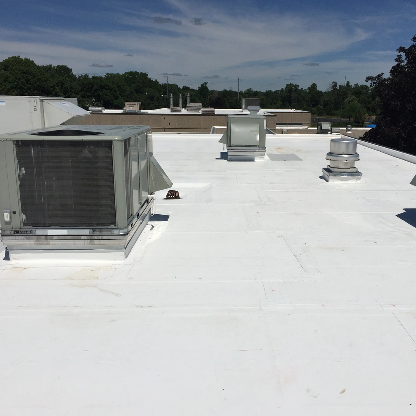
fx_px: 476
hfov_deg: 47.1
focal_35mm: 35
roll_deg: -0.8
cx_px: 234
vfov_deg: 47.2
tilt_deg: -11.8
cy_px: 211
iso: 32
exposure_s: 1/9901
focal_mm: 4.15
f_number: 2.2
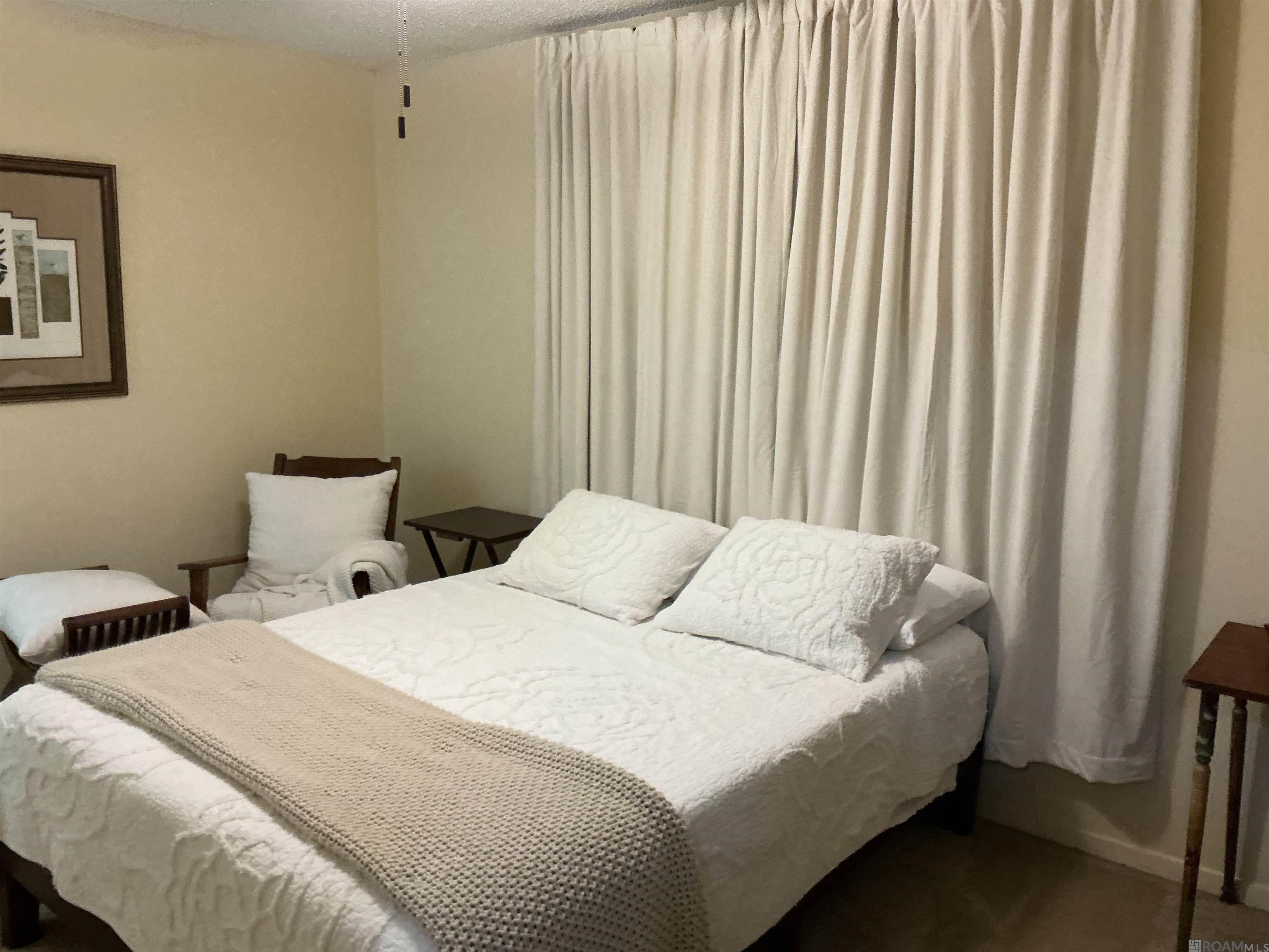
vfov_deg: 48.2
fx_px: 1063
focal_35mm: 29
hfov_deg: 61.7
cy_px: 476
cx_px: 634
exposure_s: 1/60
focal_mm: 3
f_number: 1.8
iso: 250
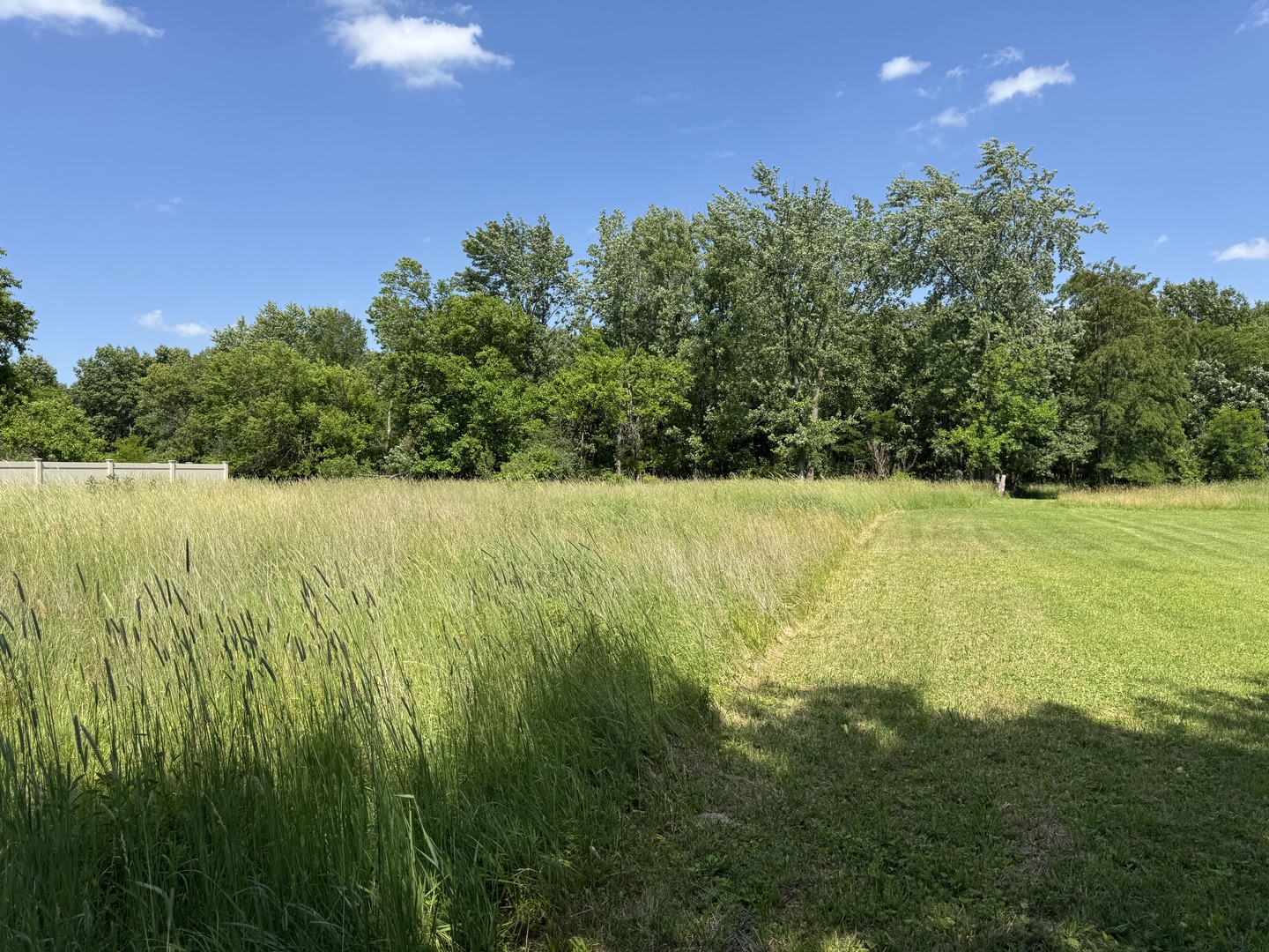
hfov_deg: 71.6
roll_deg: +0.1
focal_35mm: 24
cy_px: 476
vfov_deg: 56.8
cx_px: 634
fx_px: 880
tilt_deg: +0.3
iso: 80
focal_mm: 6.76
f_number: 1.78
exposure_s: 1/3413
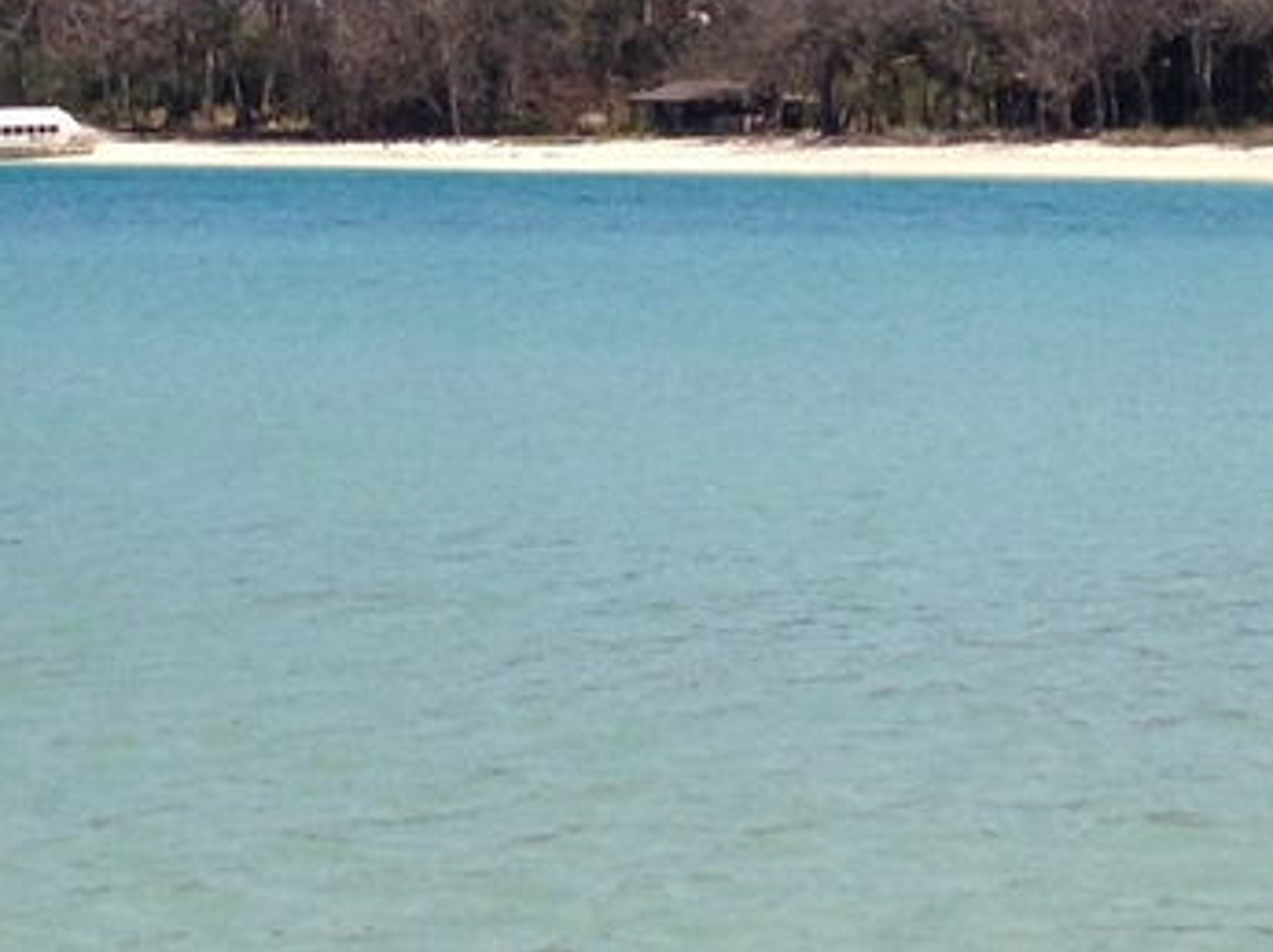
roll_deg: -0.7
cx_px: 787
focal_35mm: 162
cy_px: 15
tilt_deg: -1.6
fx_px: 5953
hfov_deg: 12.2
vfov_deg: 9.1
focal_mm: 4.28
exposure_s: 1/2632
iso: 50
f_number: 2.4
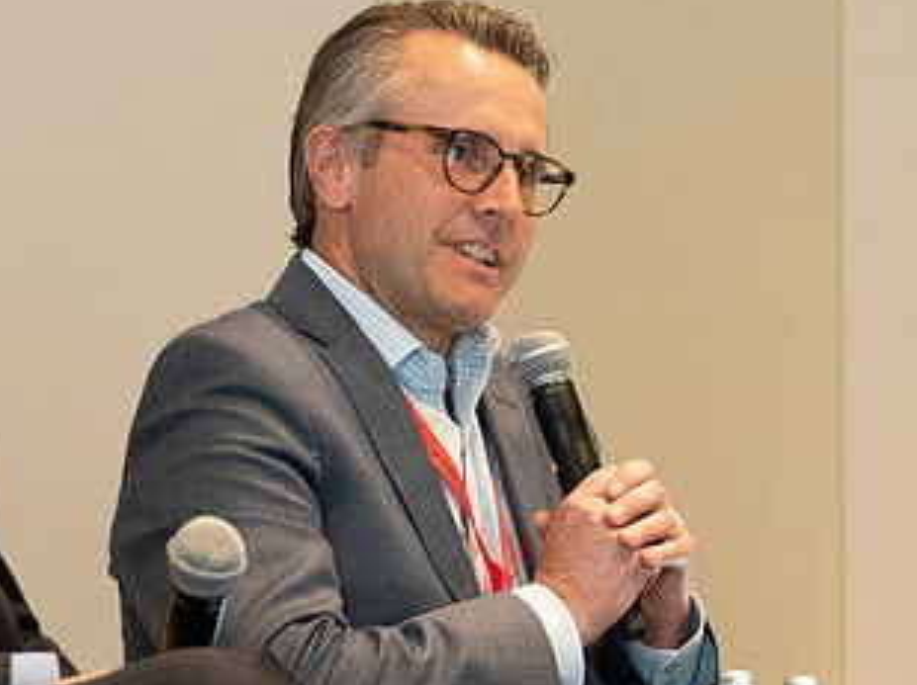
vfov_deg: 4.4
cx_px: 410
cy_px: 342
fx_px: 8943
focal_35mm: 338
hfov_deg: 5.9
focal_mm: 125
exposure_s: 1/60
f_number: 5.6
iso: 5000
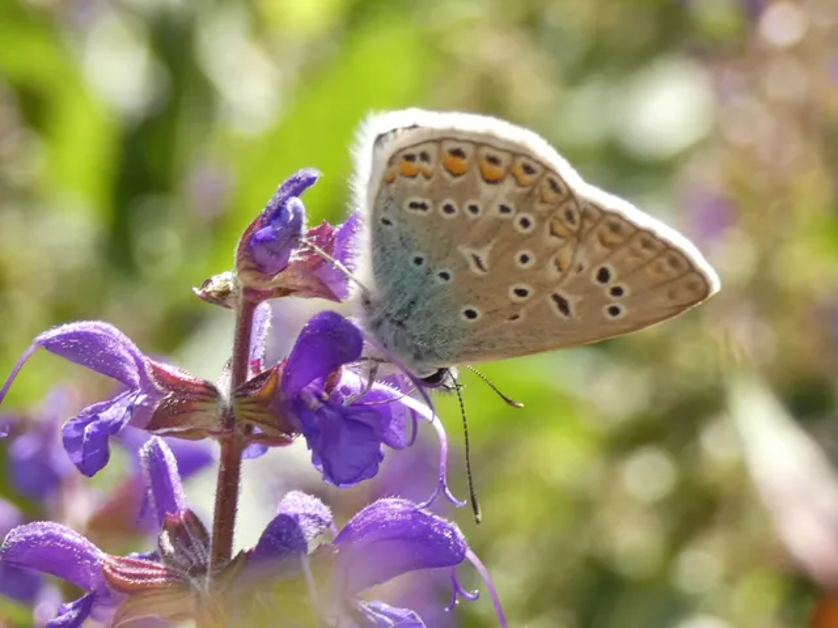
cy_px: 314
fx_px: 3147
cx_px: 419
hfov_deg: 15.2
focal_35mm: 130
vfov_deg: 11.4
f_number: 5.2
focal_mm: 23.3
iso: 80
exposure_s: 1/60
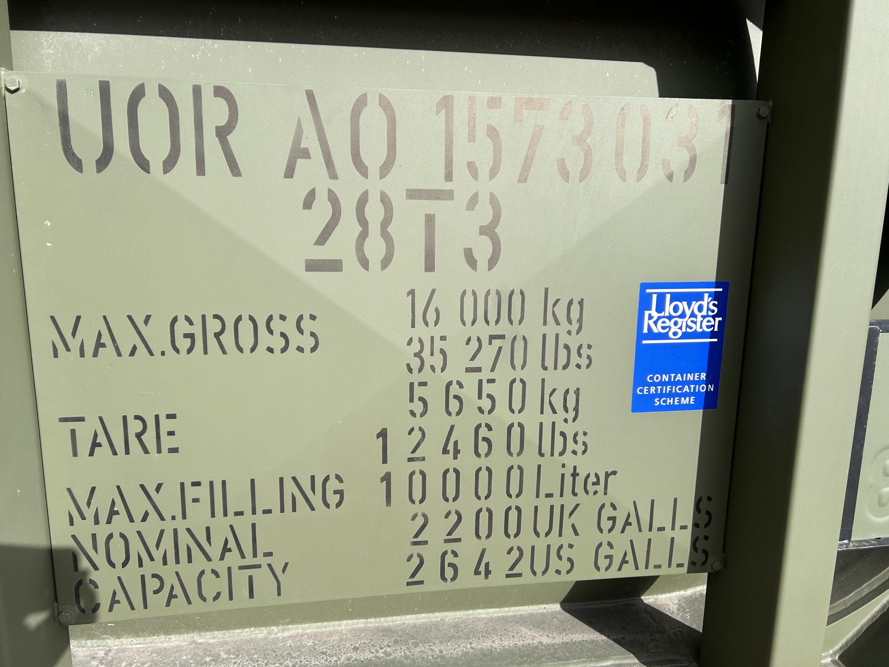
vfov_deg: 53.1
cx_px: 444
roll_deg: -1.6
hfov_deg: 67.3
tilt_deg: -10.5
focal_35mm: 26
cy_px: 334
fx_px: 668
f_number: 1.5
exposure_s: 1/2695
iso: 50
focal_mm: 5.7
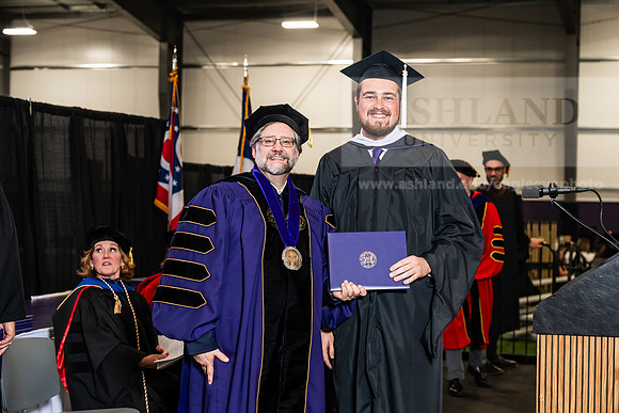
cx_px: 310
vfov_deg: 20.6
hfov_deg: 30.5
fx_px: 1135
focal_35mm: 66
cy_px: 206
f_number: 4.5
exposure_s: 1/200
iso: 1250
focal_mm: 66
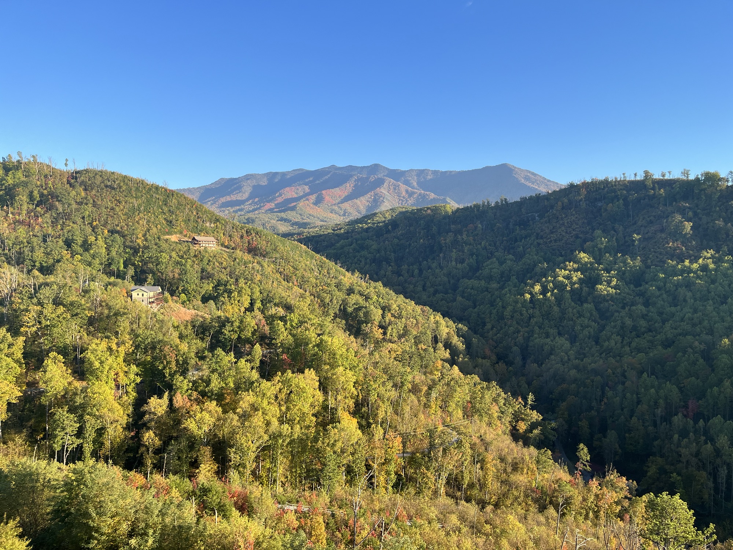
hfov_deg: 67.3
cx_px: 366
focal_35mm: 26
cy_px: 275
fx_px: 551
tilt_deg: -1.6
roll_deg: -0.2
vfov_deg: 53.1
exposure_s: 1/1046
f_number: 1.6
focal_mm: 5.1
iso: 50
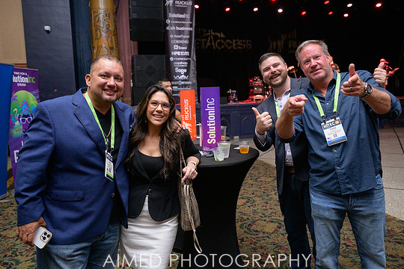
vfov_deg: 46.4
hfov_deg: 65.4
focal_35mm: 28
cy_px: 123
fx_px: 314
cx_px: 216
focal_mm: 24
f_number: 3.5
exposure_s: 1/200
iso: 800
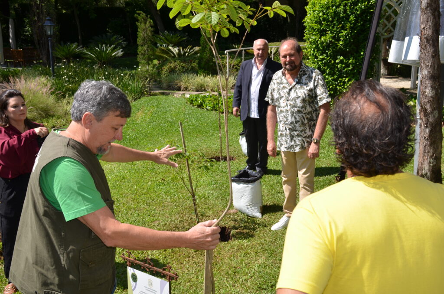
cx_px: 222
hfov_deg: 41.2
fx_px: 591
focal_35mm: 48
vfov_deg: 27.9
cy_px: 147
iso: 100
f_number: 8
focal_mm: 32
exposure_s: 1/250
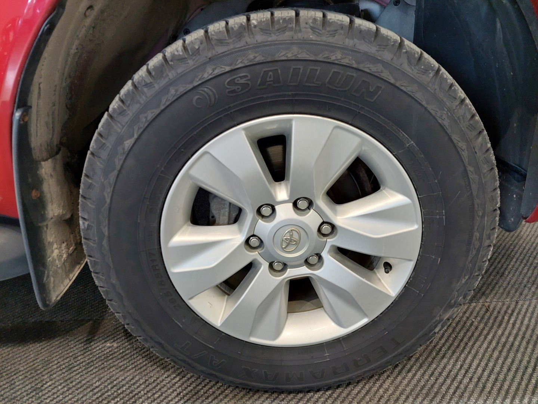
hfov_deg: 69.4
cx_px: 269
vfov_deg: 54.9
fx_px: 389
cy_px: 202
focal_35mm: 25
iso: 125
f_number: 1.8
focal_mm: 5.23
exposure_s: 1/50
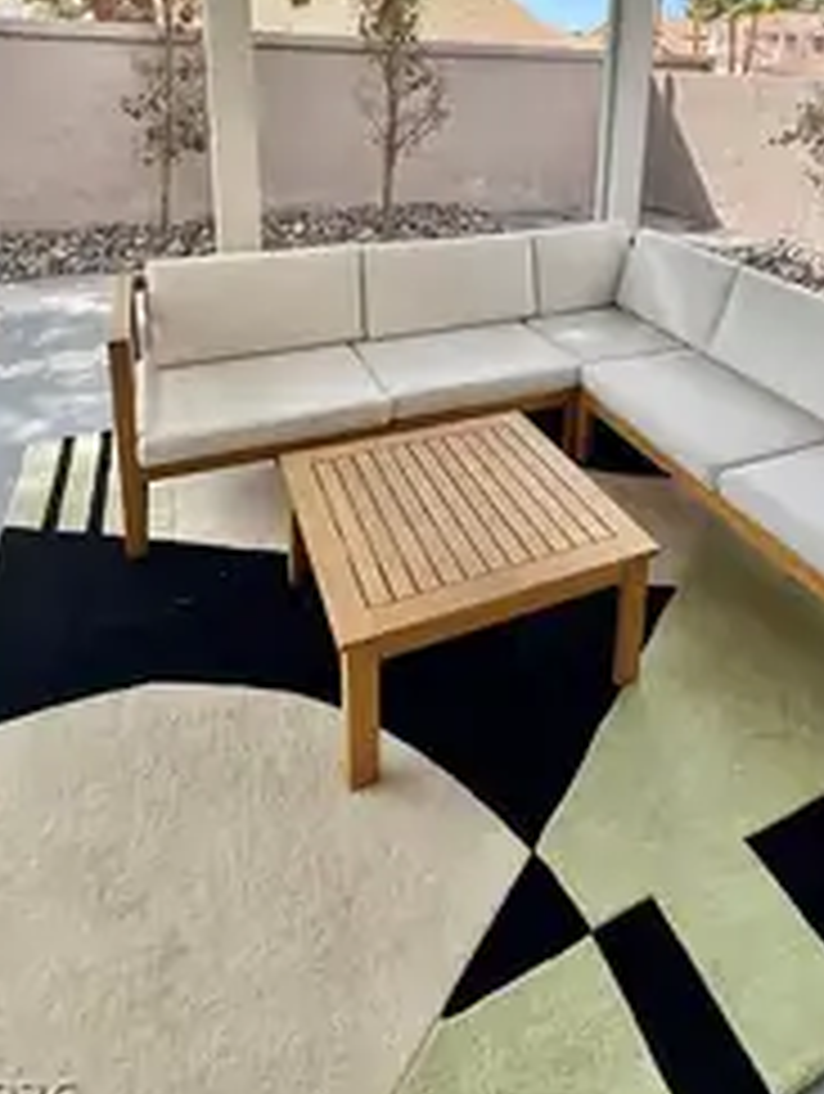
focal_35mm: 23
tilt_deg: -13.5
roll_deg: -3.2
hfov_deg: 58.5
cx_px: 500
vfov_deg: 67.7
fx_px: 728
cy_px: 239
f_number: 2.2
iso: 64
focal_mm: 2.22
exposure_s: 1/1050
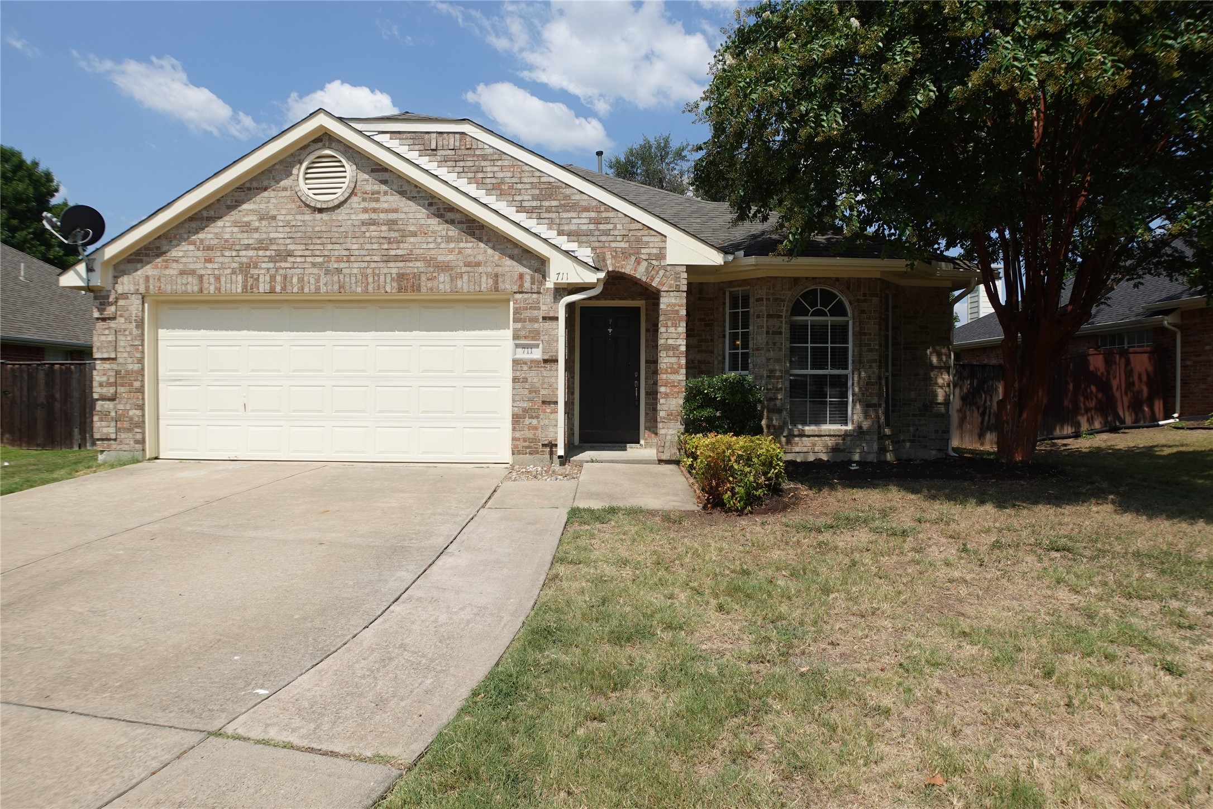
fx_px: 809
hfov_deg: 73.7
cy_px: 404
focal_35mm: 24
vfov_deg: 53.1
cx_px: 606
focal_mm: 9.4
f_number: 5.6
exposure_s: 1/640
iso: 125
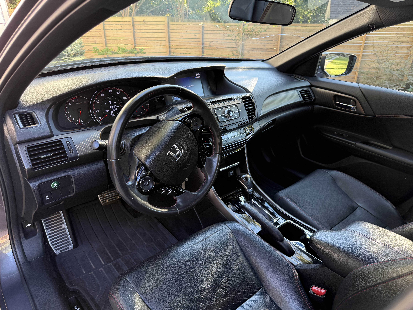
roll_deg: -0.6
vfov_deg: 56.8
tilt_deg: -25.3
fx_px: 286
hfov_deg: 71.6
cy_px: 155
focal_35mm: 24
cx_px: 206
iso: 200
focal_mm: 6.76
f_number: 1.78
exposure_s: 1/106
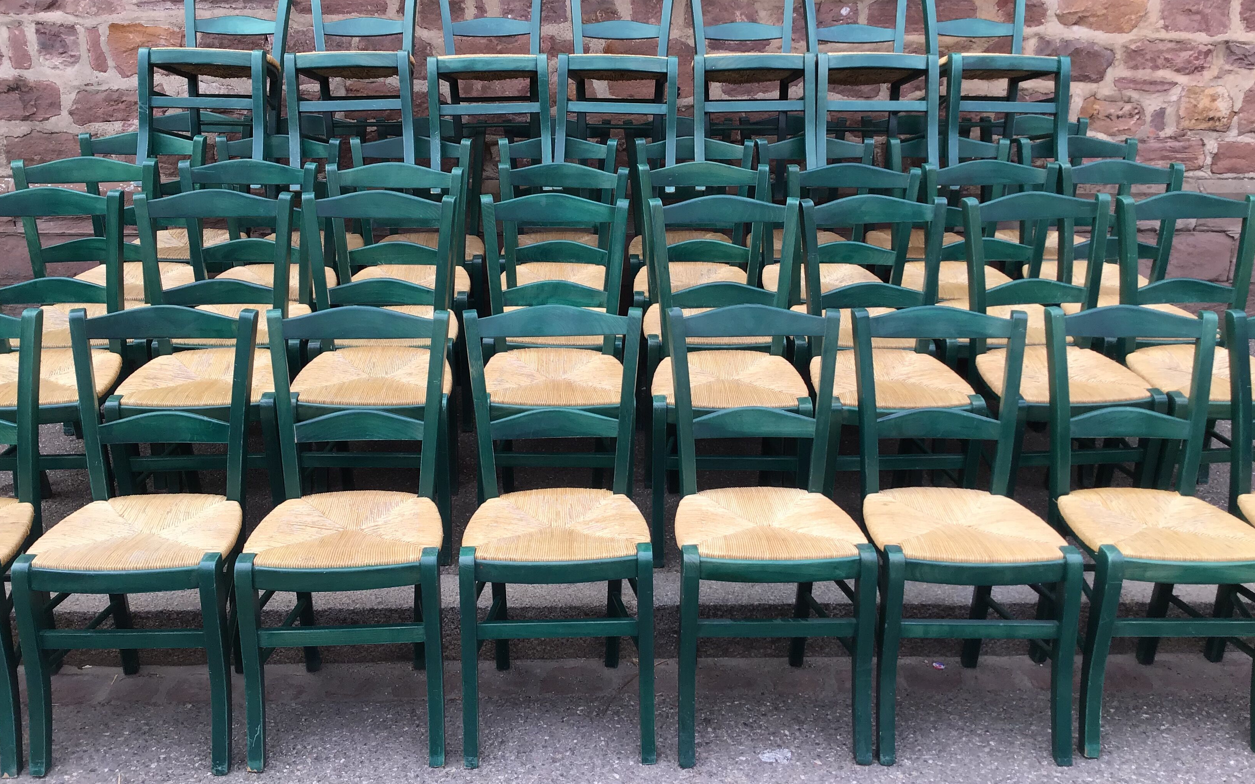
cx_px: 626
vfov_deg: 38.3
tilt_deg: -18.1
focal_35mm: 33
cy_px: 340
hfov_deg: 58.1
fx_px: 1129
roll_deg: -0.8
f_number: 2.4
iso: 25
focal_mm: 3.3
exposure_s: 1/213
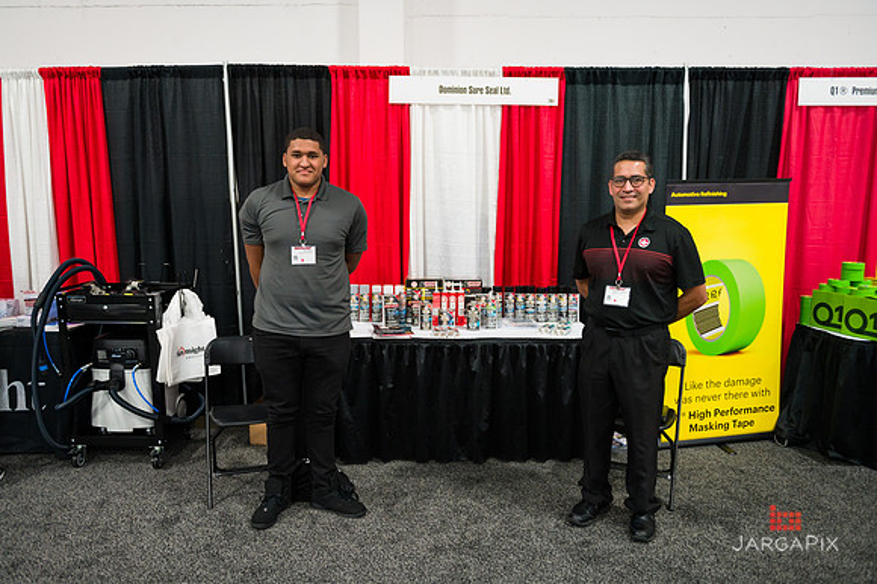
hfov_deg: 69.4
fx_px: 633
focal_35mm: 26
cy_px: 292
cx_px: 438
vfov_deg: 49.5
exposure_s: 1/250
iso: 3200
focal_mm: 26
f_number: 3.2
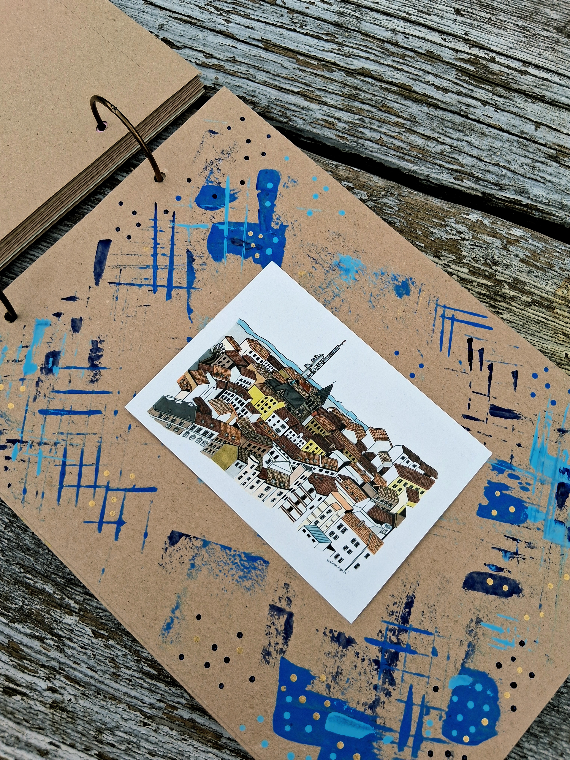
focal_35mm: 26
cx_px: 285
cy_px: 380
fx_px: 571
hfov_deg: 53.1
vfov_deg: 67.3
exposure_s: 1/100
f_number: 1.8
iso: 32
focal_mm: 3.98
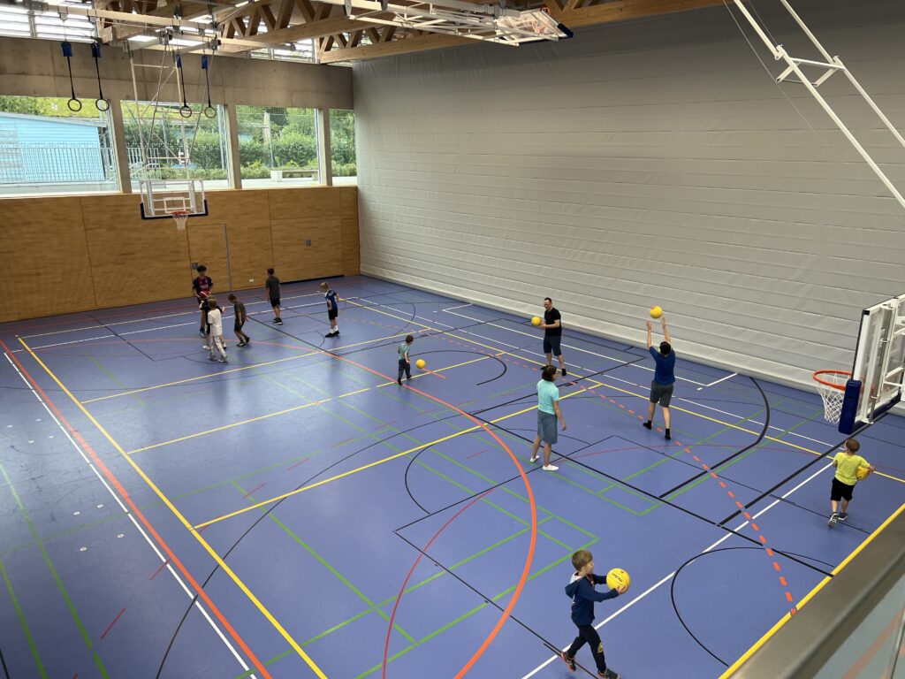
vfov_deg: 53.1
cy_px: 340
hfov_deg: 67.3
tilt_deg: -16.8
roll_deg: -0.4
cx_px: 452
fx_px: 680
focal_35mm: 26
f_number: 1.5
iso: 50
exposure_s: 1/121
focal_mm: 5.7
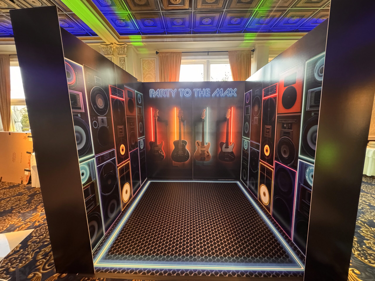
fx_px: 152
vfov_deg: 85.7
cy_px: 140
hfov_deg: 102.1
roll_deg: +0.7
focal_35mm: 14
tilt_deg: -8.4
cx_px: 188
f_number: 2.2
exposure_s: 1/40
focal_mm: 2.22
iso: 1250
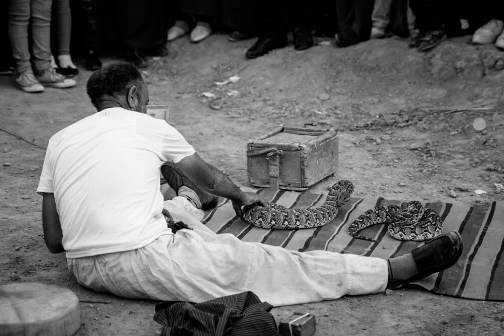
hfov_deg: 28.1
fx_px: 1008
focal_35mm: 72
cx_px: 249
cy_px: 166
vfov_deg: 18.9
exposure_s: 1/400
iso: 400
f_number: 2.8
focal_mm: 70
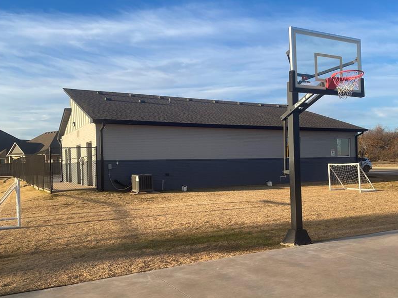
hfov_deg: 54.9
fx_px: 379
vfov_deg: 42.8
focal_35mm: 33
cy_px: 172
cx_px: 240
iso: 32
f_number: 1.6
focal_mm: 5.1
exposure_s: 1/1689
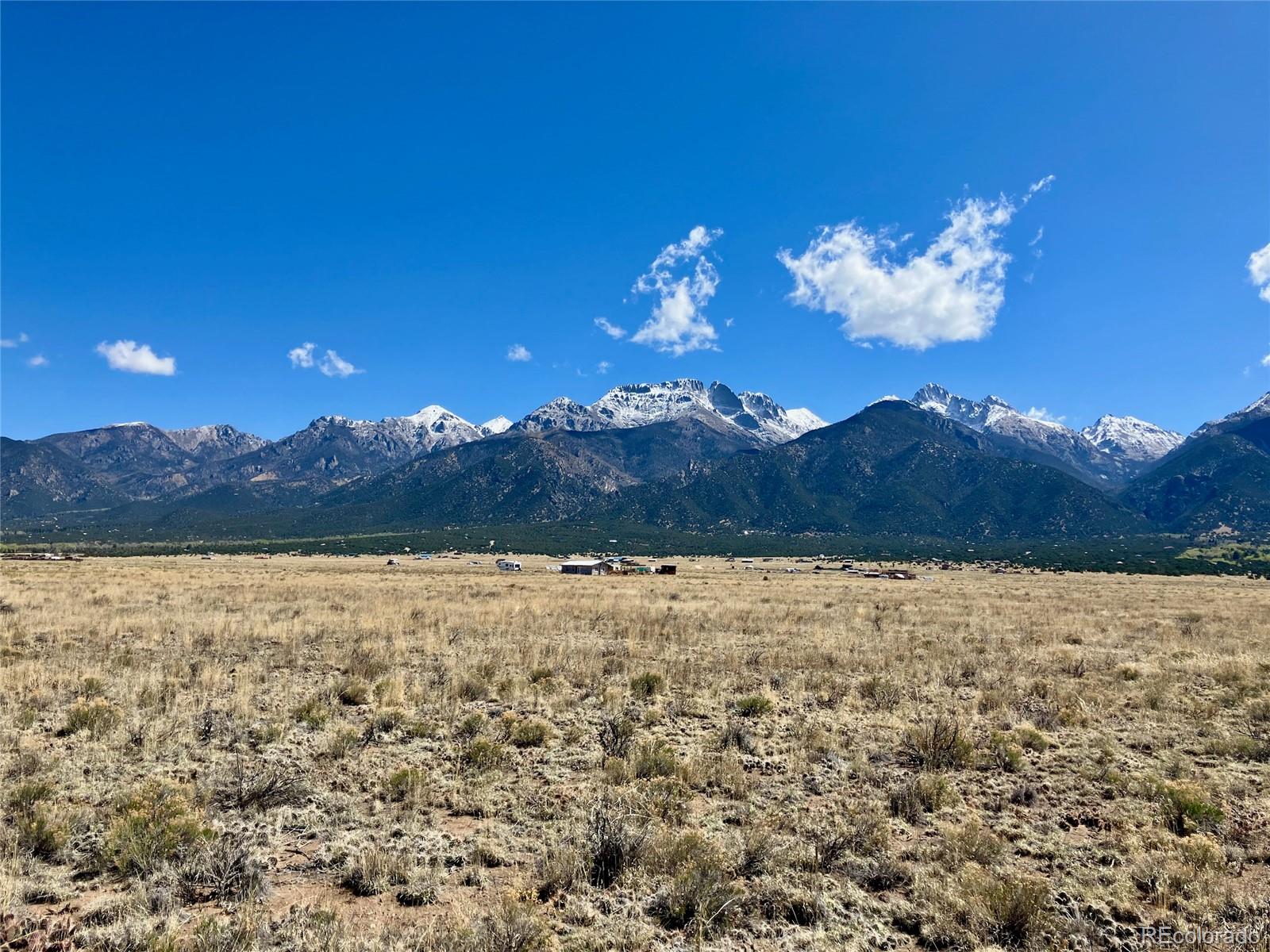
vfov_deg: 49.7
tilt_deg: +7.6
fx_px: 1027
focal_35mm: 28
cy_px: 476
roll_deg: -2.1
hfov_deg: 63.4
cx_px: 635
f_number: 1.8
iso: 32
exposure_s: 1/2703
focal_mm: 3.99
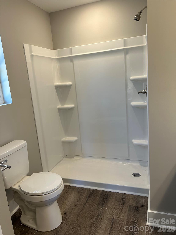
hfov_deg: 53.1
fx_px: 176
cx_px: 88
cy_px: 118
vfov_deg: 67.3
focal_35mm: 26
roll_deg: +4.8
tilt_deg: -12.2
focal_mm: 5.7
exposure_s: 1/120
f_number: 1.5
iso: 64
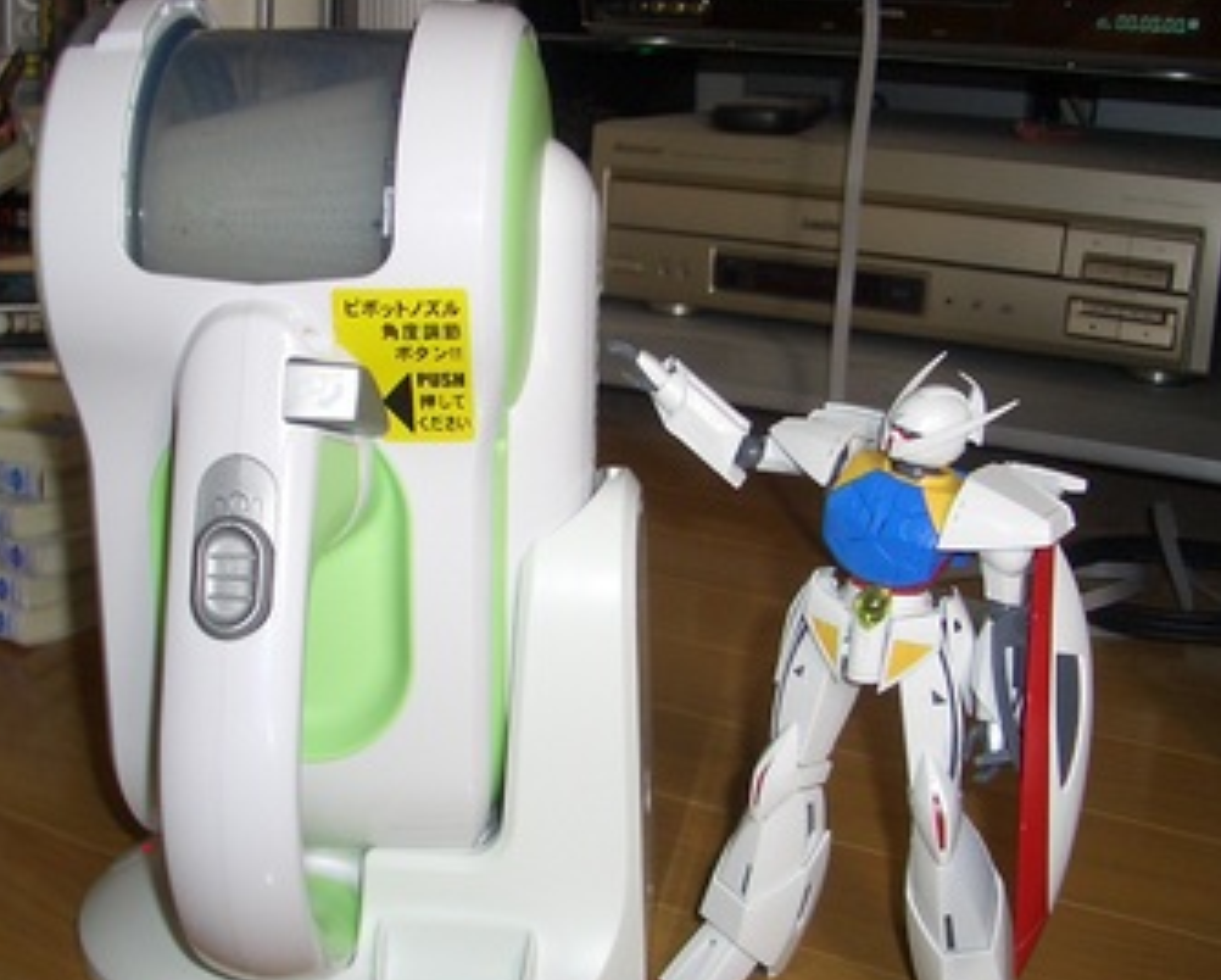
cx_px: 585
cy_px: 541
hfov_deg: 40.3
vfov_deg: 32.8
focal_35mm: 46
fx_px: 1664
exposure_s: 1/40
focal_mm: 5.8
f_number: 2.6
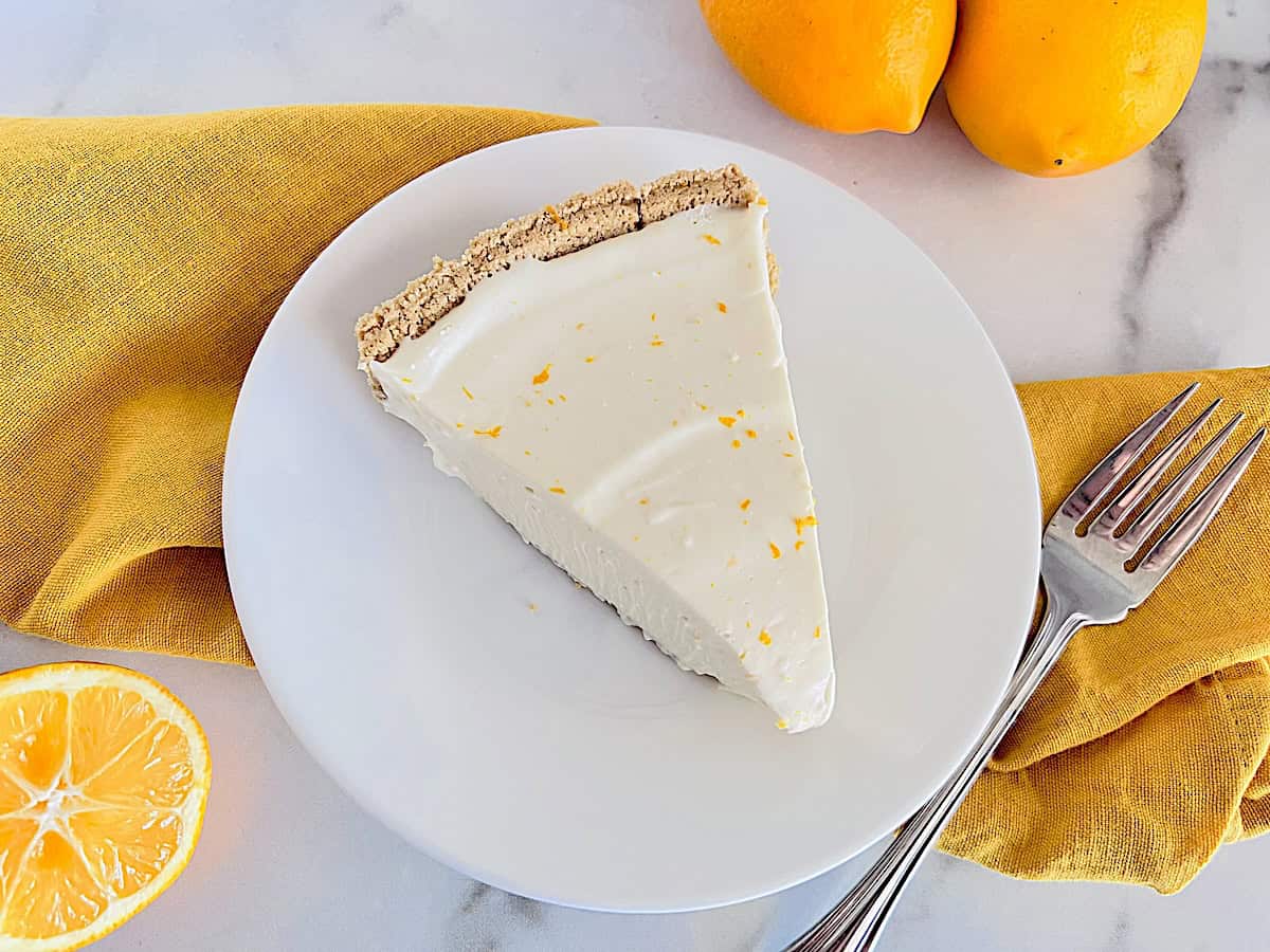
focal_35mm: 26
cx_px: 635
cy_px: 476
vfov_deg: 53.1
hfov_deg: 67.3
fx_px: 954
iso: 200
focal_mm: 5.7
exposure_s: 1/60
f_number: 1.5
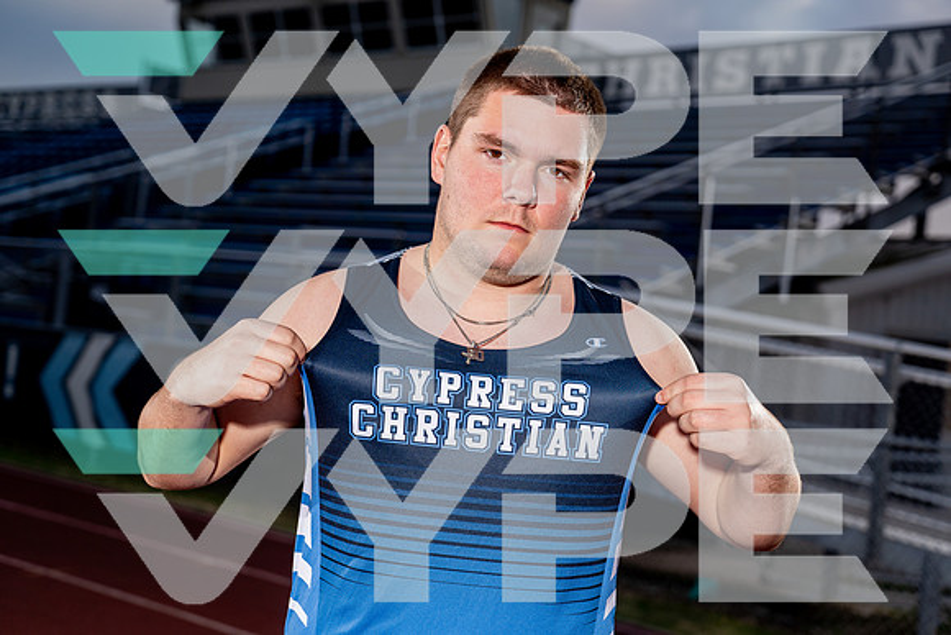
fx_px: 1506
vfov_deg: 23.8
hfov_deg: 35.0
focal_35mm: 57
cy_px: 318
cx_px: 476
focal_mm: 57
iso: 100
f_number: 4
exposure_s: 1/250
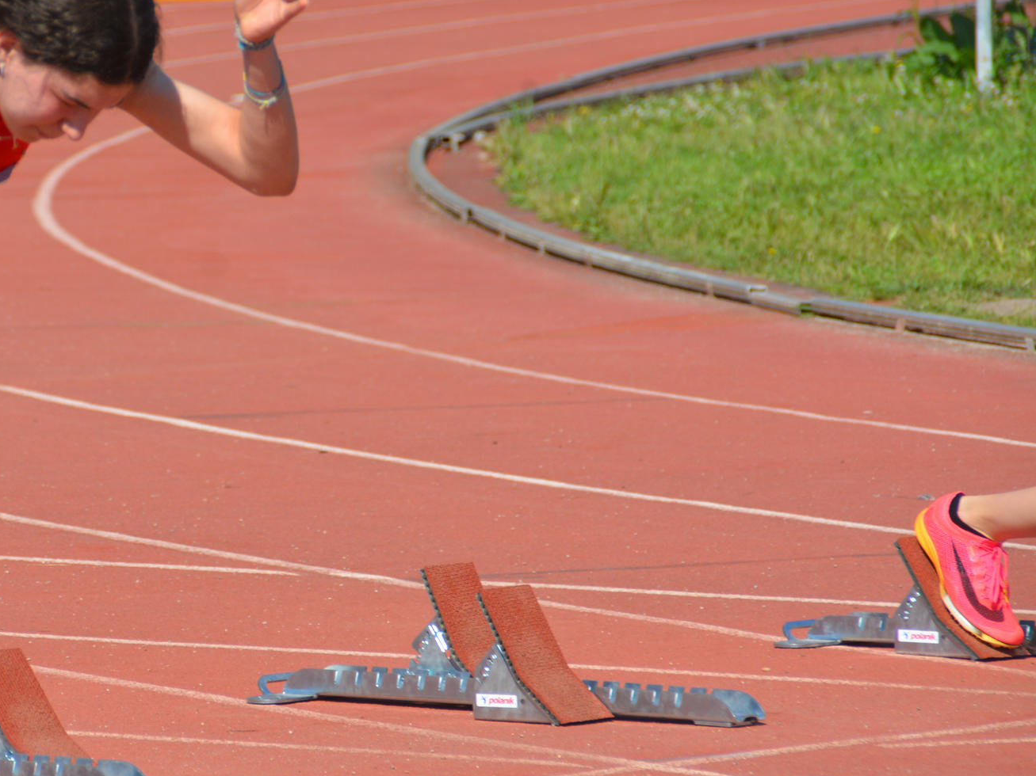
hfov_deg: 4.4
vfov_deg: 3.3
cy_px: 424
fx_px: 13526
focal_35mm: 452
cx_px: 231
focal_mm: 200
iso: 400
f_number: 6.3
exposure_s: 1/1600
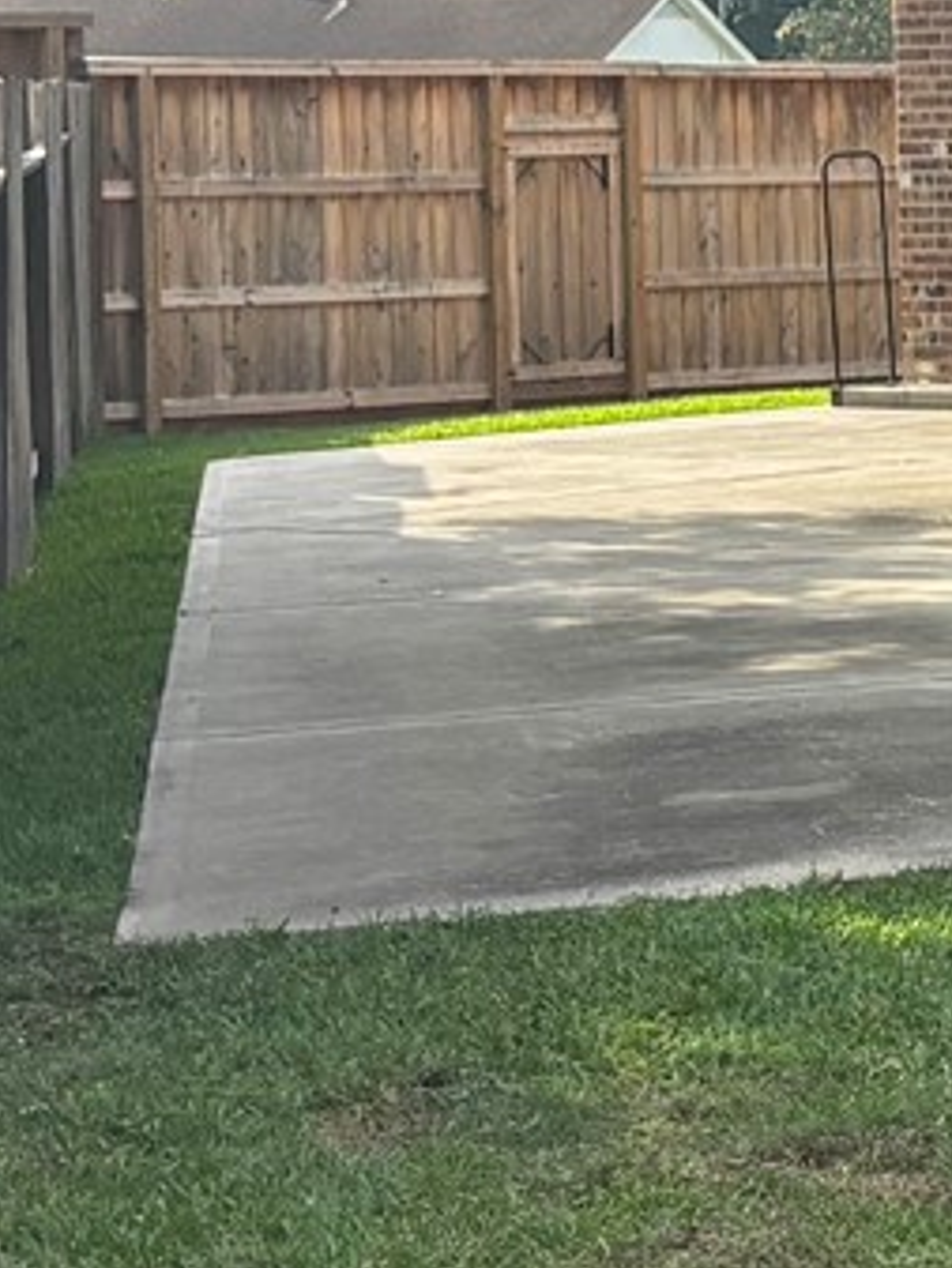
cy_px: 267
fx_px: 5790
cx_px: 2224
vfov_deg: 12.4
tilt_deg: -1.4
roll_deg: +1.3
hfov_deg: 8.6
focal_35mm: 158
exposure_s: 1/961
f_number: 1.6
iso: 50
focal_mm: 5.96
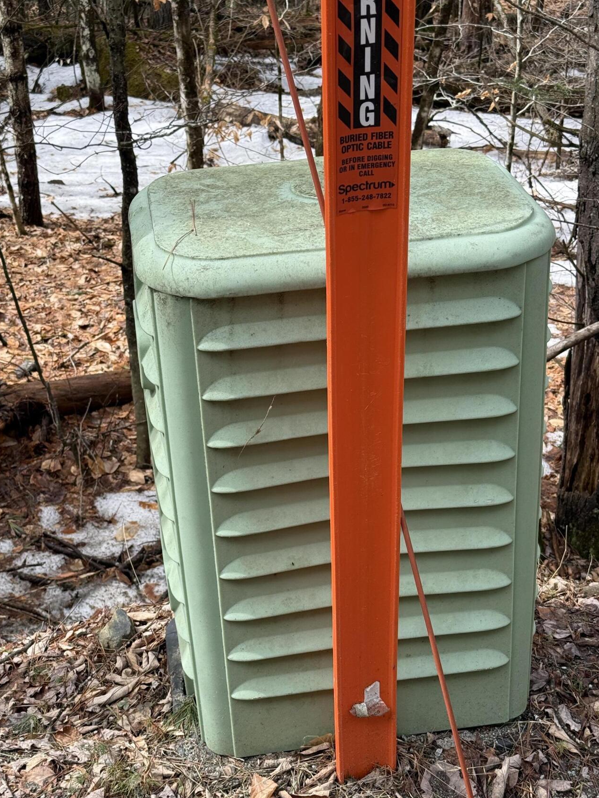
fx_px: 1315
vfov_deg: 33.7
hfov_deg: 25.7
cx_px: 321
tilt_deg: -26.7
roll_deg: -0.5
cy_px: 473
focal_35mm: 57
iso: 64
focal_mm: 6.76
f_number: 1.78
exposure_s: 1/975
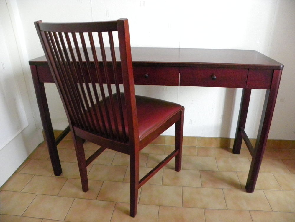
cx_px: 148
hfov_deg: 67.3
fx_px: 222
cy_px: 111
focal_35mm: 26
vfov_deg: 53.1
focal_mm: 4.6
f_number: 2.8
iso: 800
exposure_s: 1/8.6
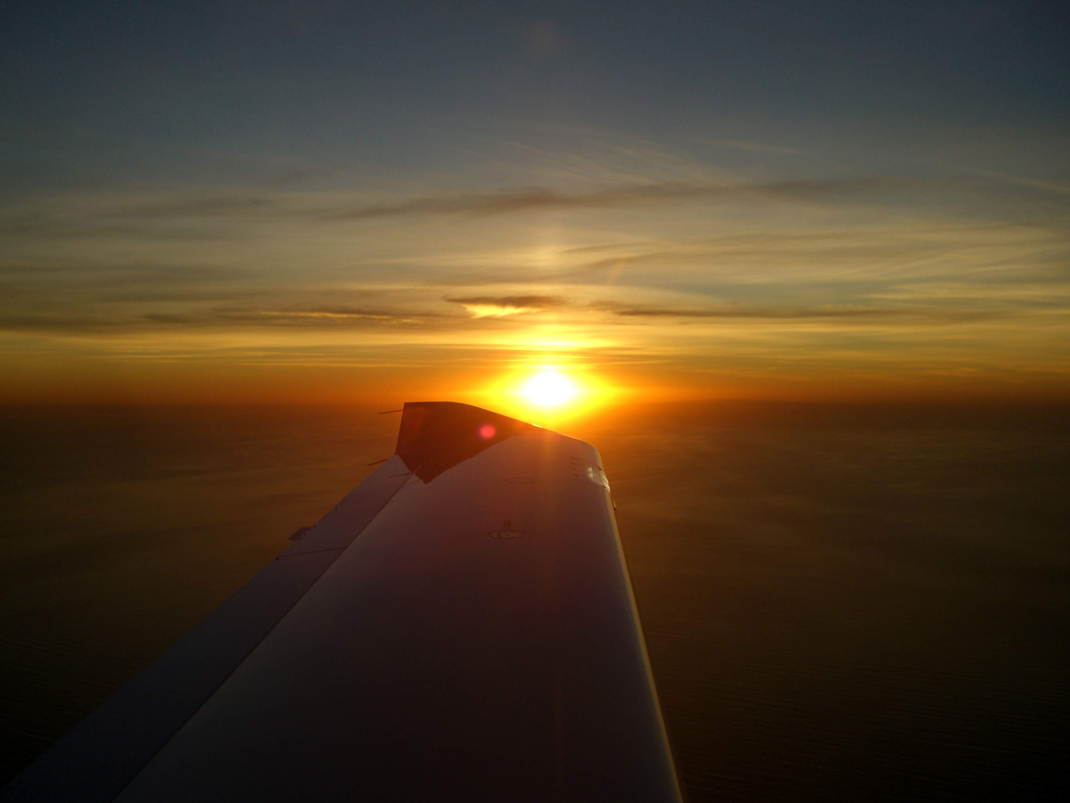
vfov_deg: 37.7
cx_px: 535
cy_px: 402
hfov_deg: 49.0
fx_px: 1175
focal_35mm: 38
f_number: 5.6
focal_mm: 7.9
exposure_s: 1/250
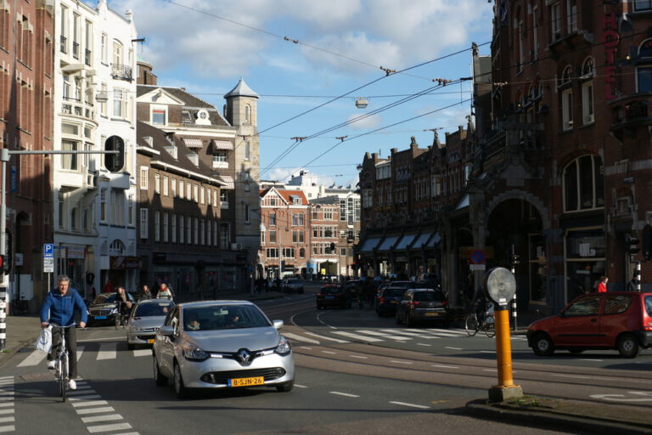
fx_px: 905
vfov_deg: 27.0
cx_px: 326
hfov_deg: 39.6
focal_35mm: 50
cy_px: 218
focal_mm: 50
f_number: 5.6
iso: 100
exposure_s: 1/640
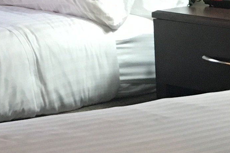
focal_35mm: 175
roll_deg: -1.5
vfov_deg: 7.8
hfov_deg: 11.2
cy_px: 117
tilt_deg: -13.6
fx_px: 1118
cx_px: 356
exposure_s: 1/30
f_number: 2.2
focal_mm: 4.15
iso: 160
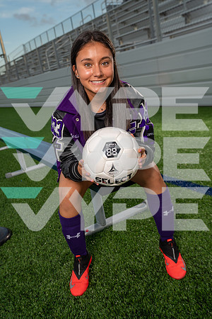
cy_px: 160
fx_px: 300
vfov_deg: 55.8
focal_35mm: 34
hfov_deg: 38.9
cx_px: 106
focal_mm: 34
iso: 320
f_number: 5
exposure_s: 1/400
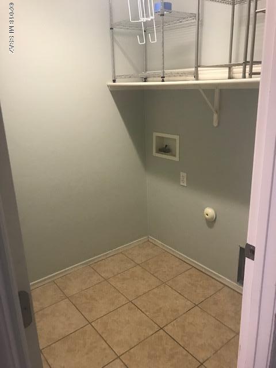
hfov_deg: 49.7
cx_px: 138
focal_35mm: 28
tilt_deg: -17.6
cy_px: 184
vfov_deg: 63.4
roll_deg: +2.3
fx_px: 298
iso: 64
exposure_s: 1/15
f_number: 1.8
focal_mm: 3.99
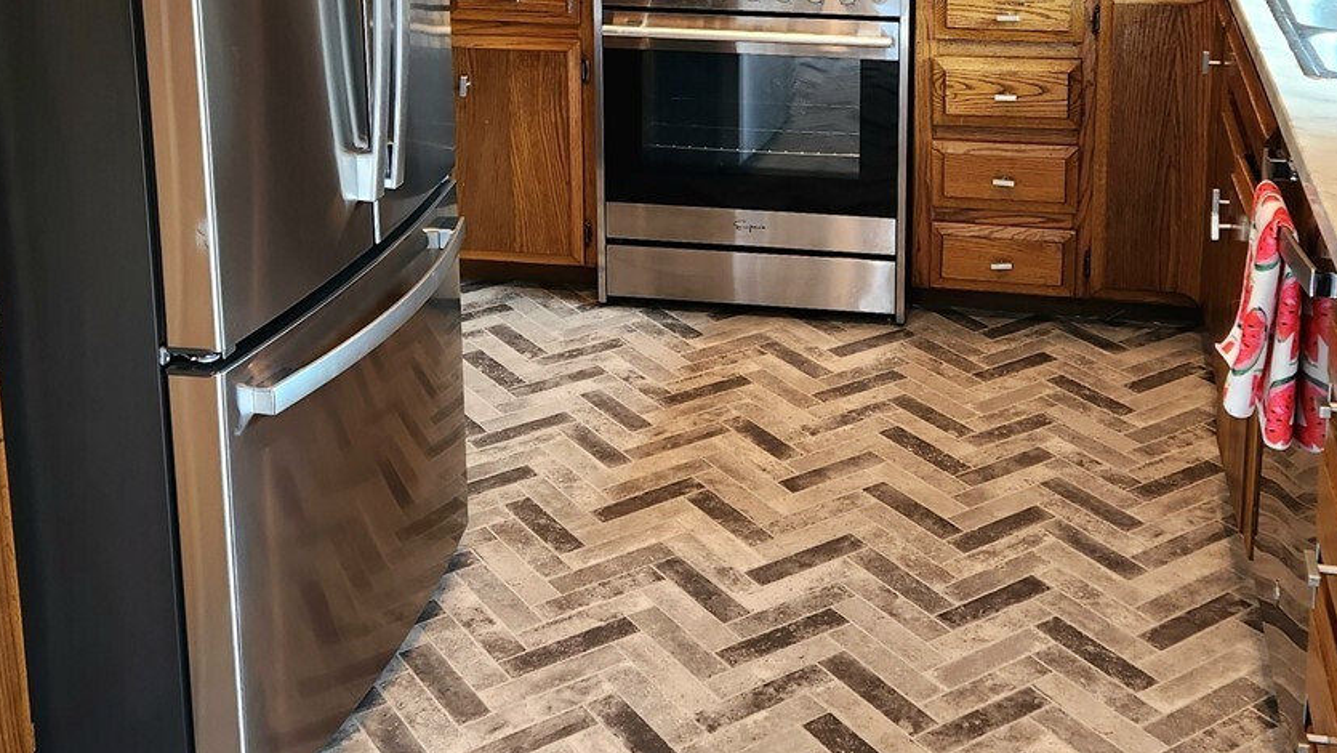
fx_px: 1702
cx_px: 810
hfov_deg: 42.7
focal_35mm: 48
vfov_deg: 24.1
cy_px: 38
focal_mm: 5.4
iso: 160
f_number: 1.8
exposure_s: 1/120
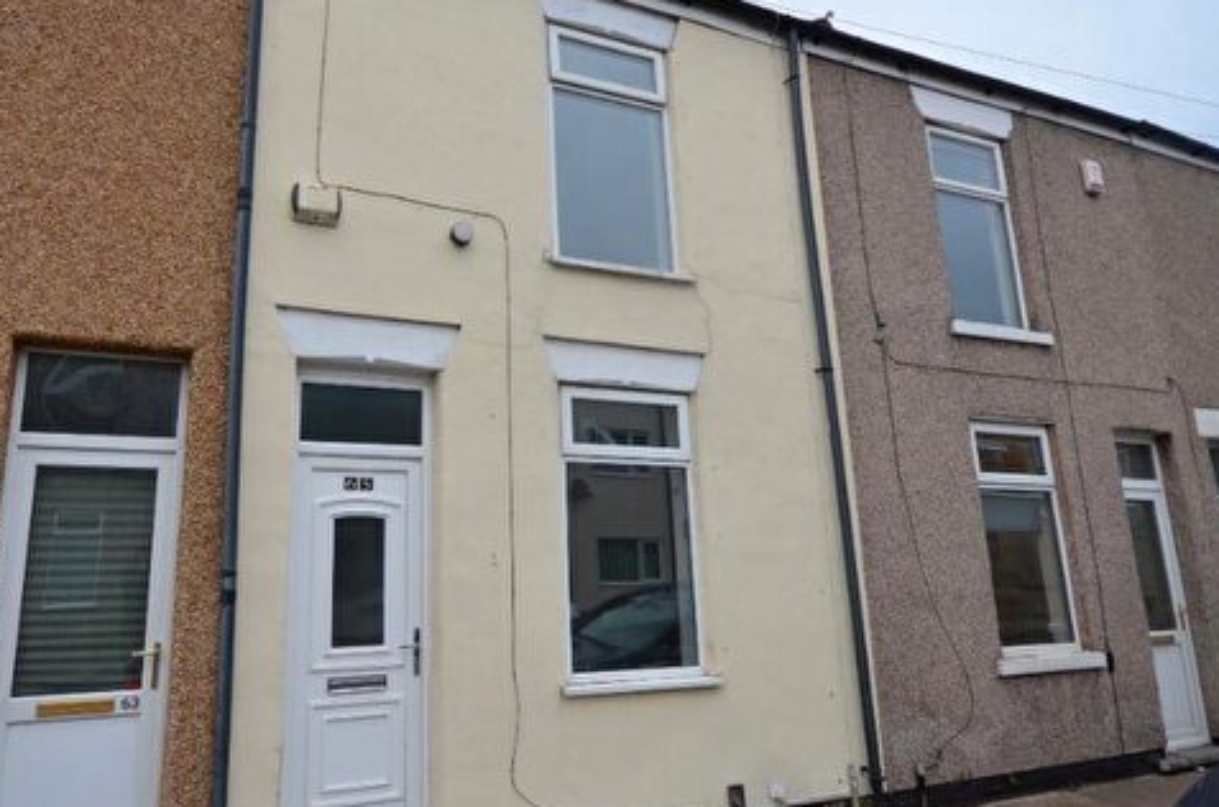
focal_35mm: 22
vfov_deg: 57.0
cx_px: 470
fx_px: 743
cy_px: 375
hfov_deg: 77.5
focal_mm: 10
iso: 360
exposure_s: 1/125
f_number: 5.6
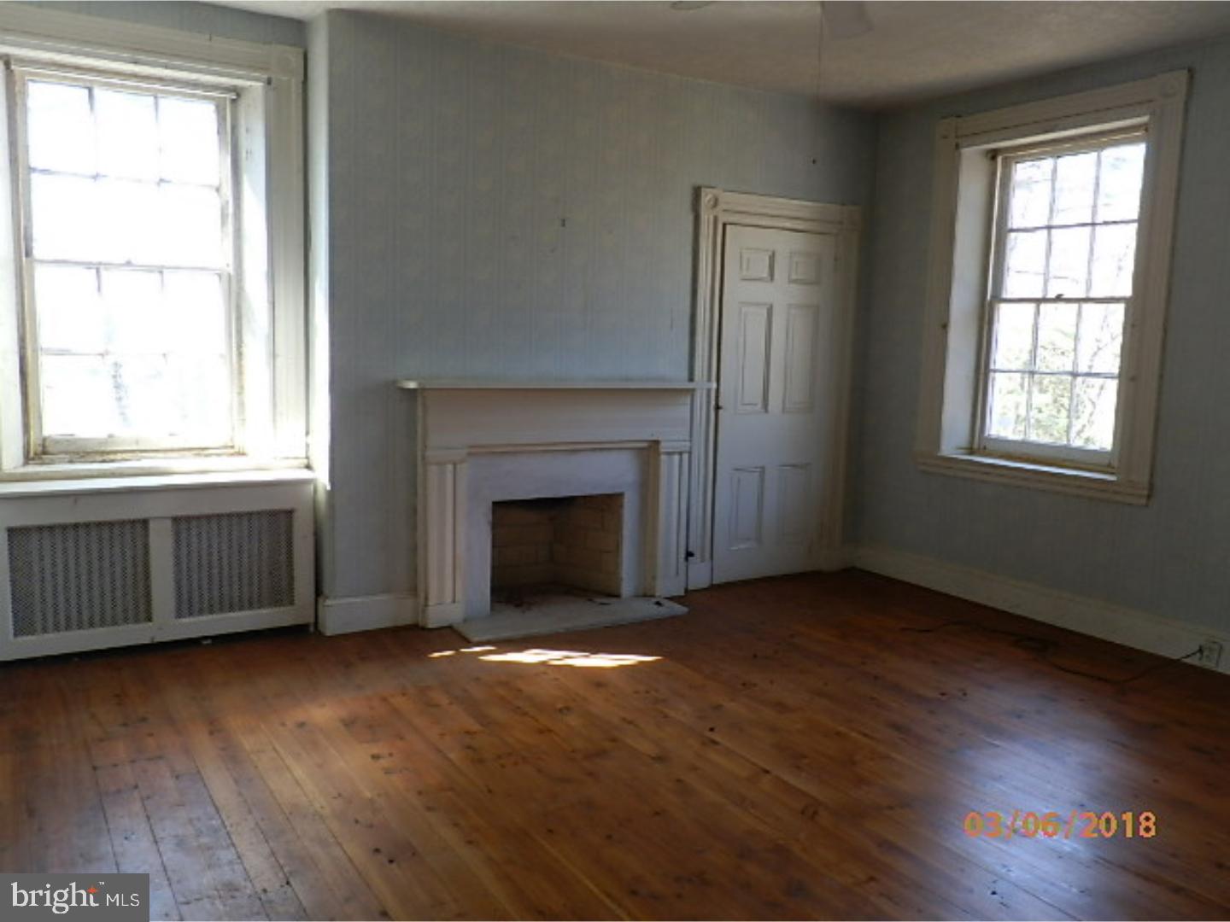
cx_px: 615
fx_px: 995
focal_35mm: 28
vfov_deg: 49.7
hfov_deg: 63.4
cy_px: 461
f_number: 3.3
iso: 80
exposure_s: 1/30
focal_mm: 5
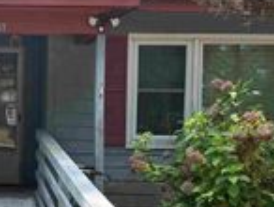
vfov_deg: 18.0
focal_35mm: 82
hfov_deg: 23.0
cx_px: 8
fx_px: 650
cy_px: 133
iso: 100
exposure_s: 1/1106
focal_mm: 6.8
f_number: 1.8
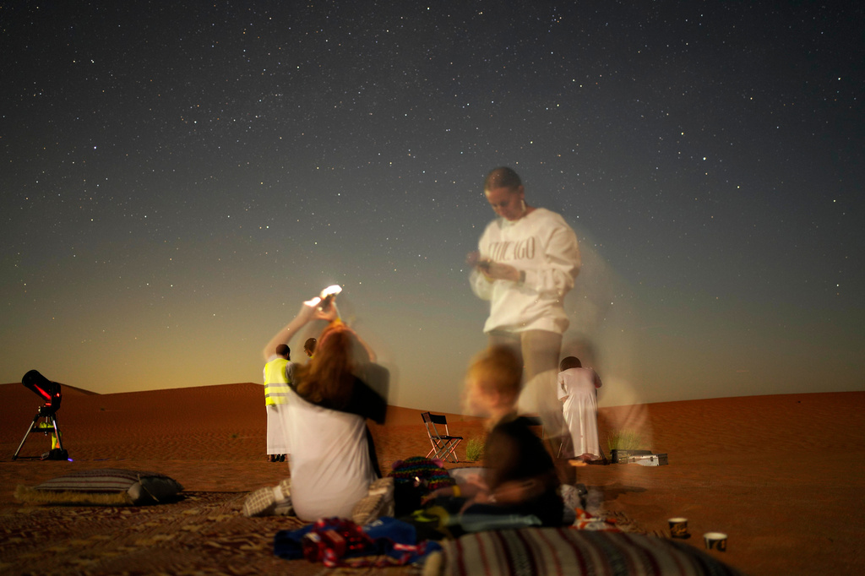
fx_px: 841
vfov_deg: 37.8
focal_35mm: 35
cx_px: 432
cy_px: 288
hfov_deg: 54.4
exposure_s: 10
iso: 800
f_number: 1.8
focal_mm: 35
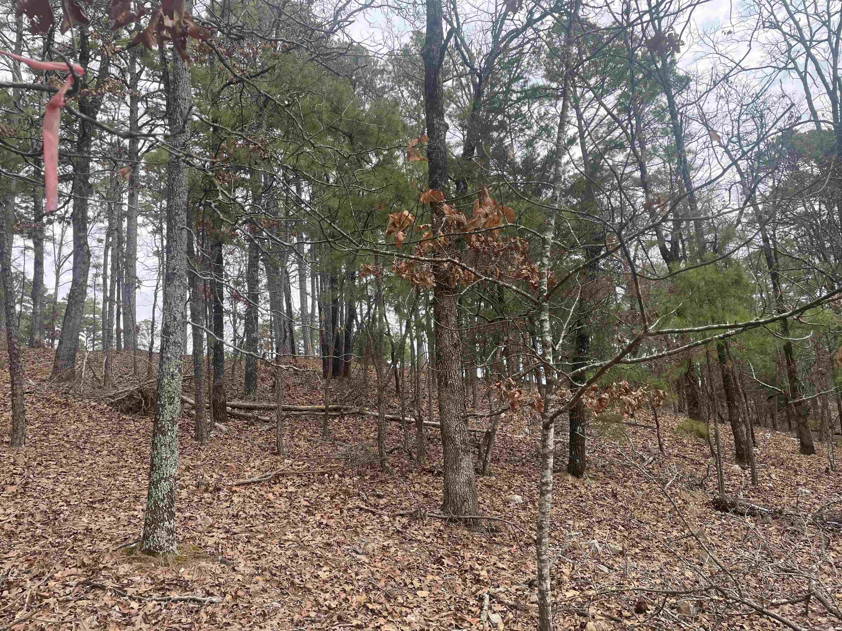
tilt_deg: +11.8
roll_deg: +5.4
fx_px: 632
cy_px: 316
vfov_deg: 53.1
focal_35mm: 26
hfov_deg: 67.3
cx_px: 421
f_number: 1.6
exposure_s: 1/662
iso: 32
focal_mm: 4.2
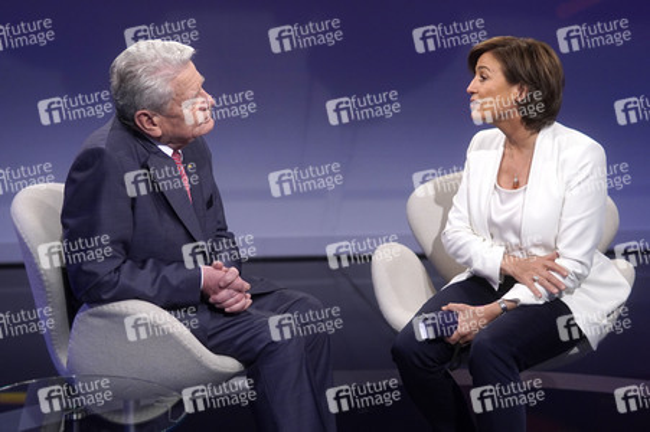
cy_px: 216
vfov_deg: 29.8
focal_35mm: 45
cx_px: 325
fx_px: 812
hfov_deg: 43.6
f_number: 1.6
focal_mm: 30
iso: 640
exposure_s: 1/500
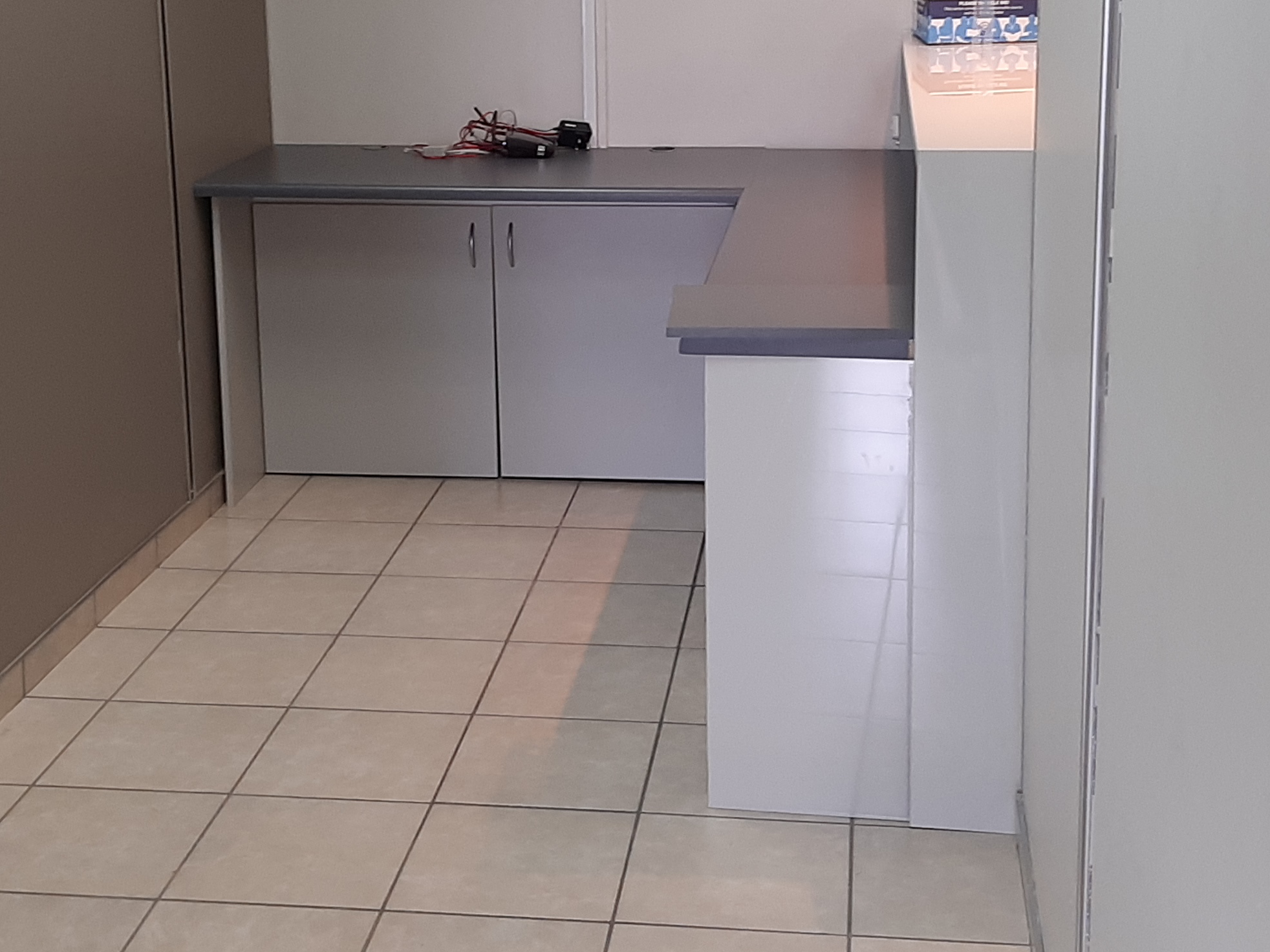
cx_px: 620
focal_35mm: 55
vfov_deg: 26.3
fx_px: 2018
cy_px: 287
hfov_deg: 34.9
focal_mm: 3.93
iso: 100
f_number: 1.7
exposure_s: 1/50
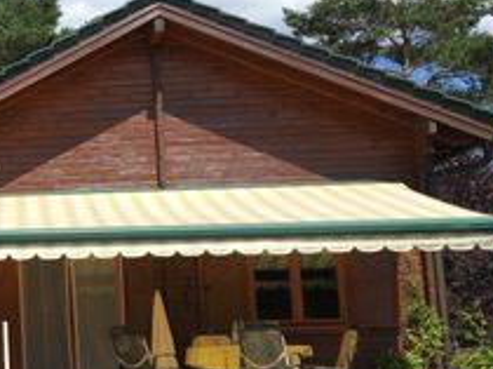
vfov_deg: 17.7
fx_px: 1181
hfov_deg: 21.2
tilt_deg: +8.4
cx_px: -160
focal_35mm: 83
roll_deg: +1.3
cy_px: 176
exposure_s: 1/1451
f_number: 2.2
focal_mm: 4.15
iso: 25
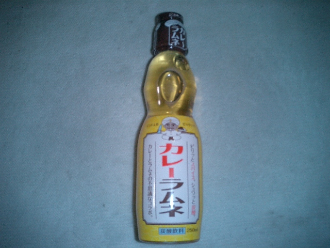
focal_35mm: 35
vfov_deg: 40.7
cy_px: 124
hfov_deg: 52.6
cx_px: 165
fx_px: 334
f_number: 4.2
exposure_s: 1/40
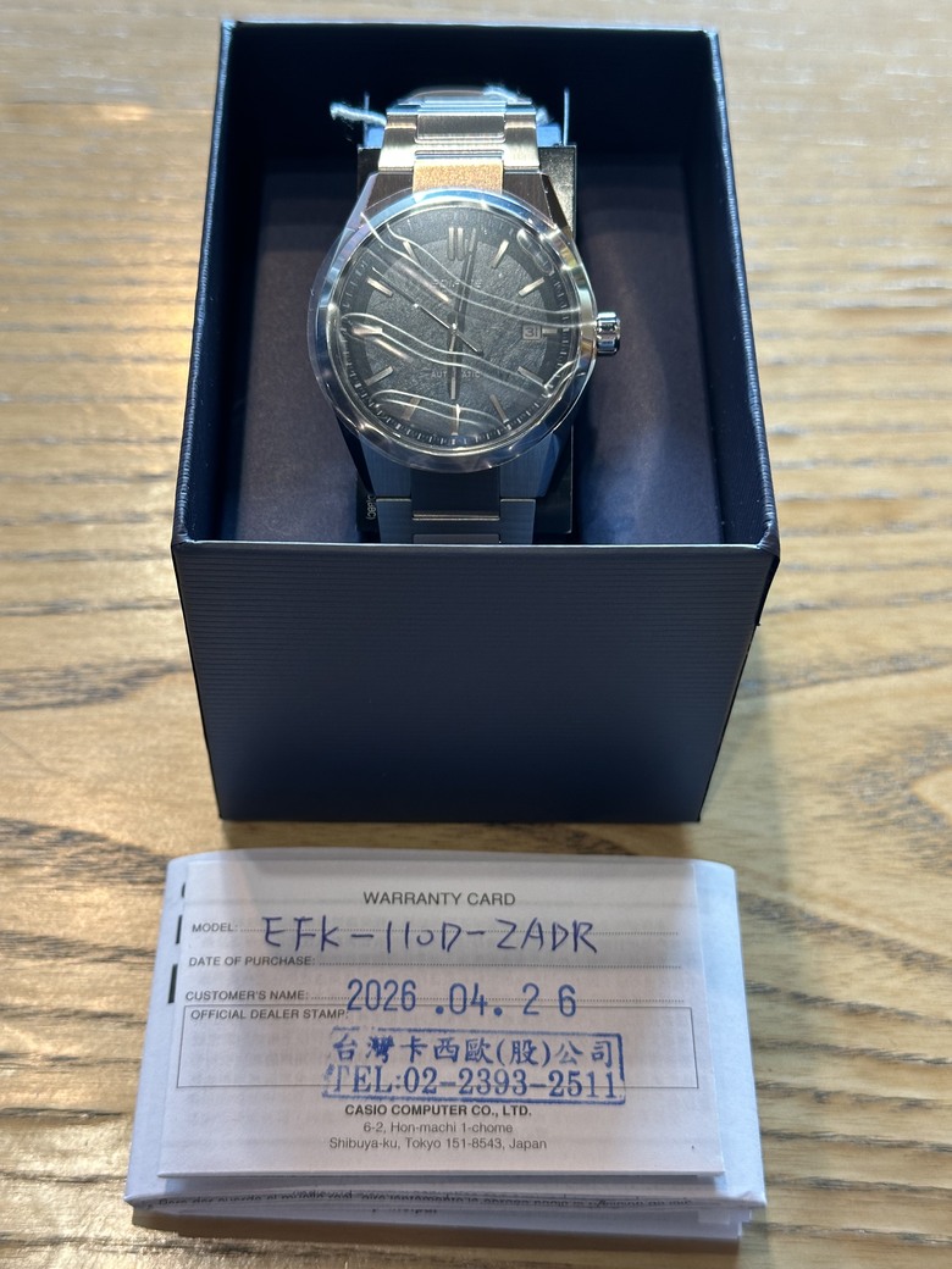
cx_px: 476
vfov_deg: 39.7
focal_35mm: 48
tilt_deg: -55.7
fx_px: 1760
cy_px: 634
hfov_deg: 30.3
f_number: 1.78
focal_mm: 6.86
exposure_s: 1/60
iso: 125
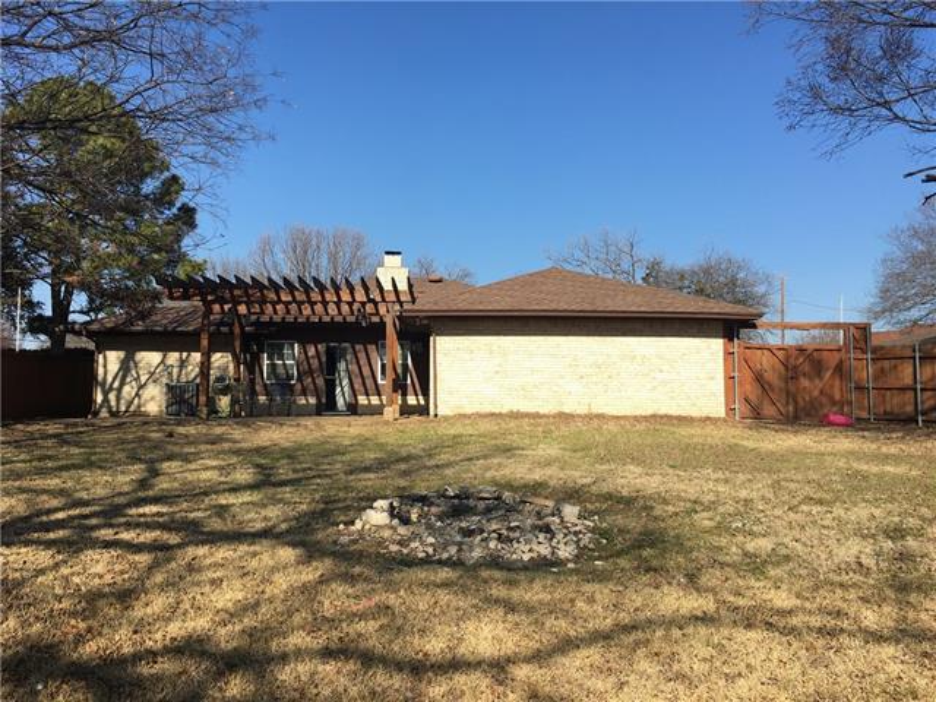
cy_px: 351
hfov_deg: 61.7
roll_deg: -0.5
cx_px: 468
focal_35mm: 29
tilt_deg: +5.1
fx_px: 784
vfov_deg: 48.2
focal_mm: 4.15
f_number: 2.2
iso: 25
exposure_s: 1/1183
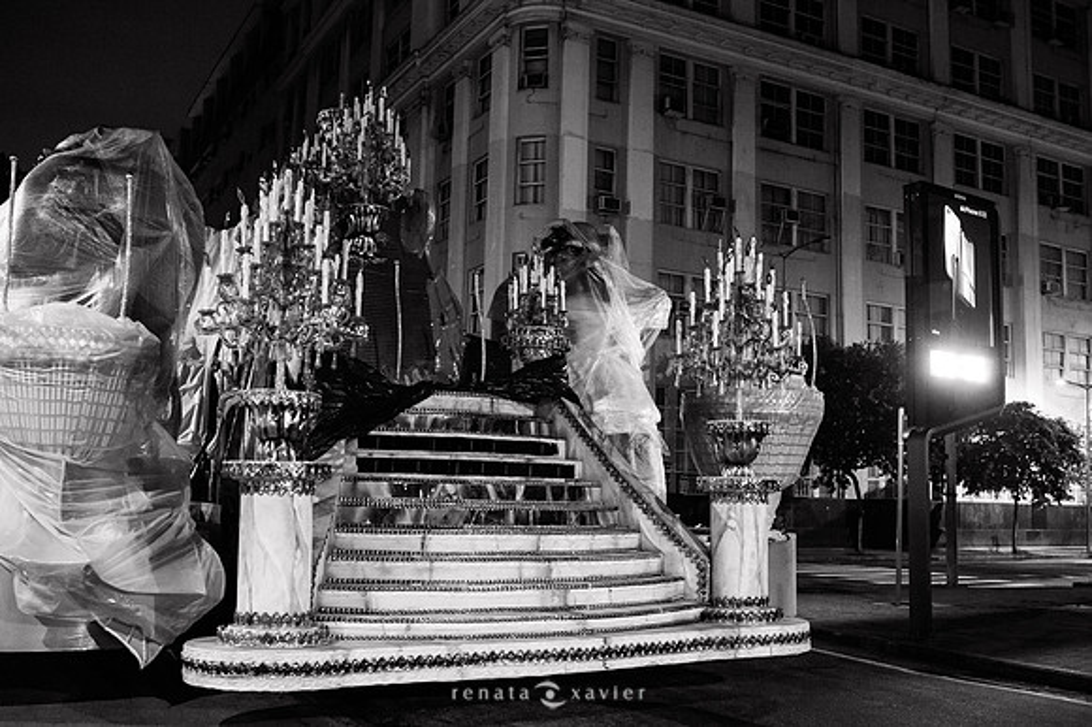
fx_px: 1061
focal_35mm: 35
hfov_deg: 54.5
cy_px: 364
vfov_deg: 37.8
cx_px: 546
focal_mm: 35
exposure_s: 1/50
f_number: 2.8
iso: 2500
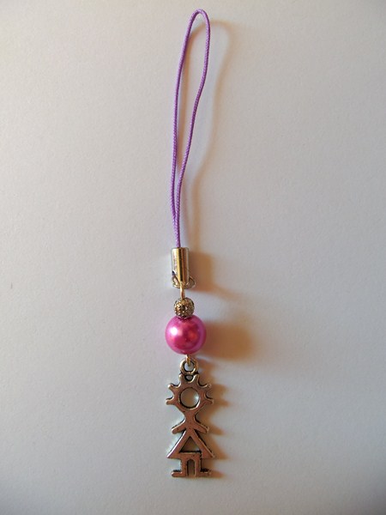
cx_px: 193
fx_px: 431
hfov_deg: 48.2
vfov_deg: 61.7
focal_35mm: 29
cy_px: 258
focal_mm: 5.2
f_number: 3.4
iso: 80
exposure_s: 1/40
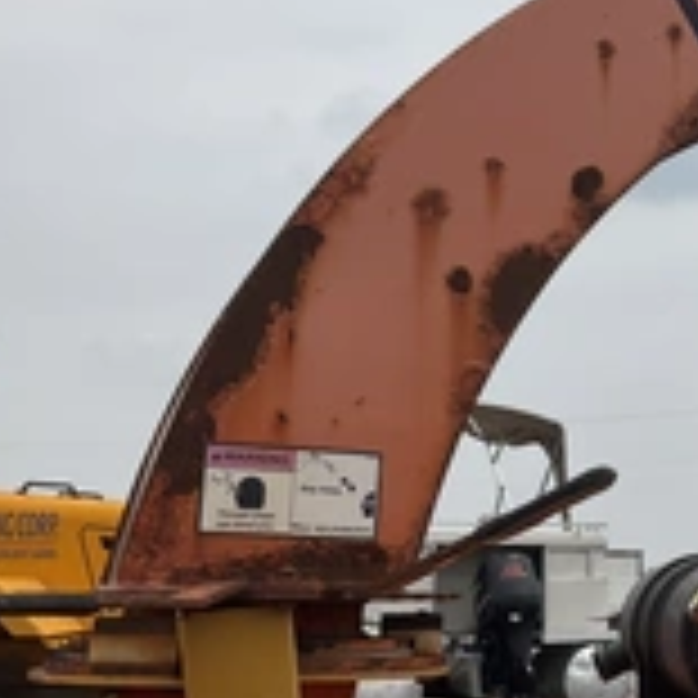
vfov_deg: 26.1
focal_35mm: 66
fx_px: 1506
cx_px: 766
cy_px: 378
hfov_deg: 24.4
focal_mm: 3
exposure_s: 1/3534
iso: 25
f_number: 1.8
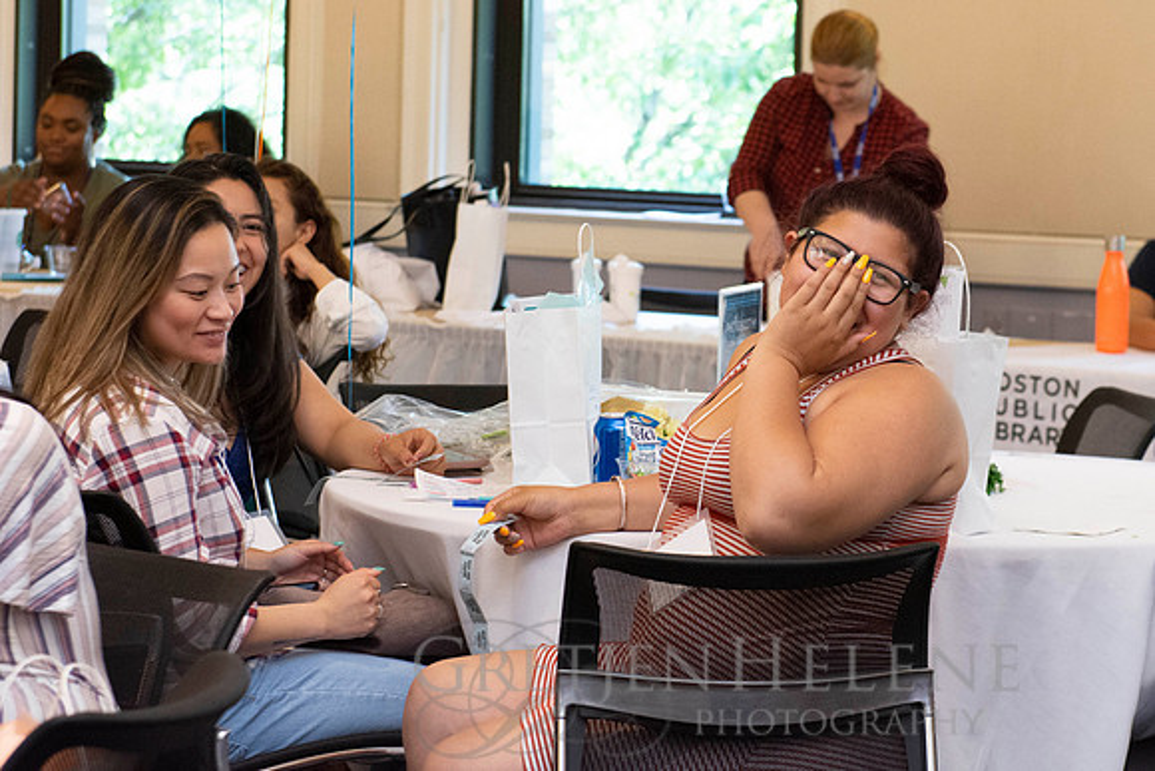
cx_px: 730
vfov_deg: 10.3
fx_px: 4257
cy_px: 387
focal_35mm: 133
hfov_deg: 15.4
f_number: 5
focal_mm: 70
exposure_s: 1/160
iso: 2000
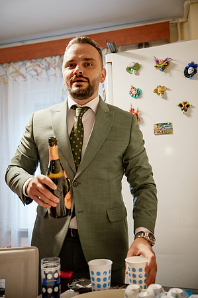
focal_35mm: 37
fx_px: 306
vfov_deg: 51.9
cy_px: 149
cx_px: 99
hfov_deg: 35.9
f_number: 2.8
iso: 800
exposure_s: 1/125
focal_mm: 37
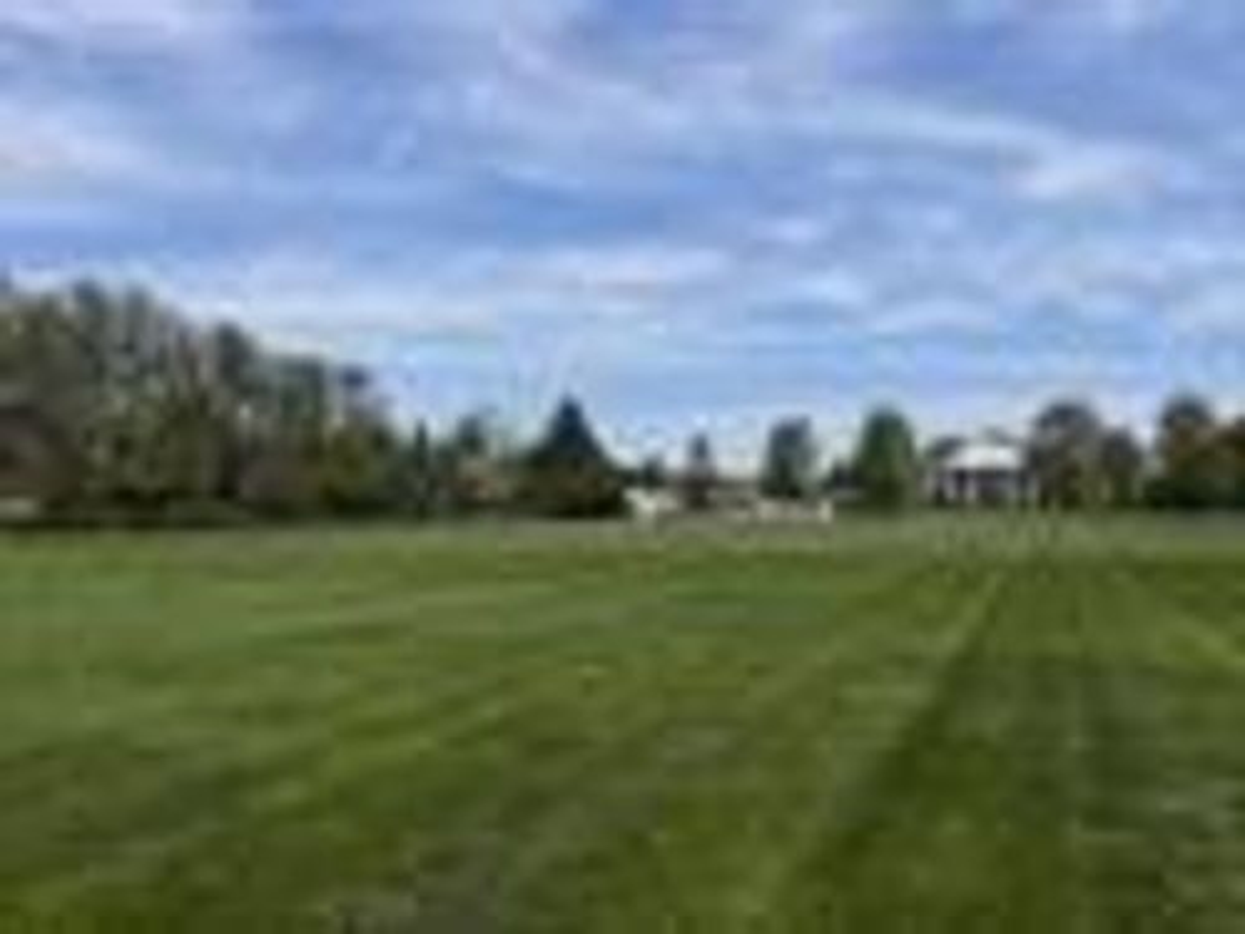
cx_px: 622
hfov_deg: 67.3
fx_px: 935
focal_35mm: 26
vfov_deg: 53.1
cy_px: 467
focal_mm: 4.2
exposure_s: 1/6897
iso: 32
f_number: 1.6
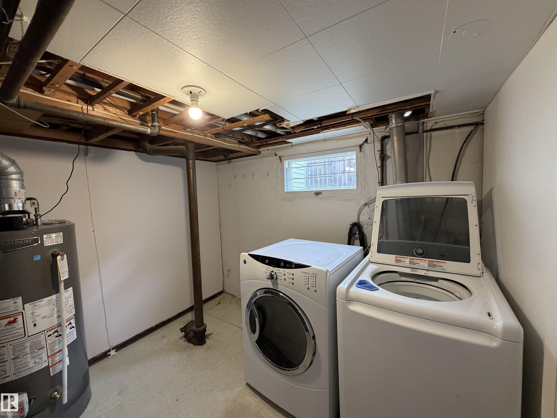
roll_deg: +2.5
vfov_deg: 85.7
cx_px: 278
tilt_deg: -4.0
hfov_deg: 102.1
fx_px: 225
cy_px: 209
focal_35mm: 14
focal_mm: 2.22
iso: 250
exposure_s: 1/60
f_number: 2.2
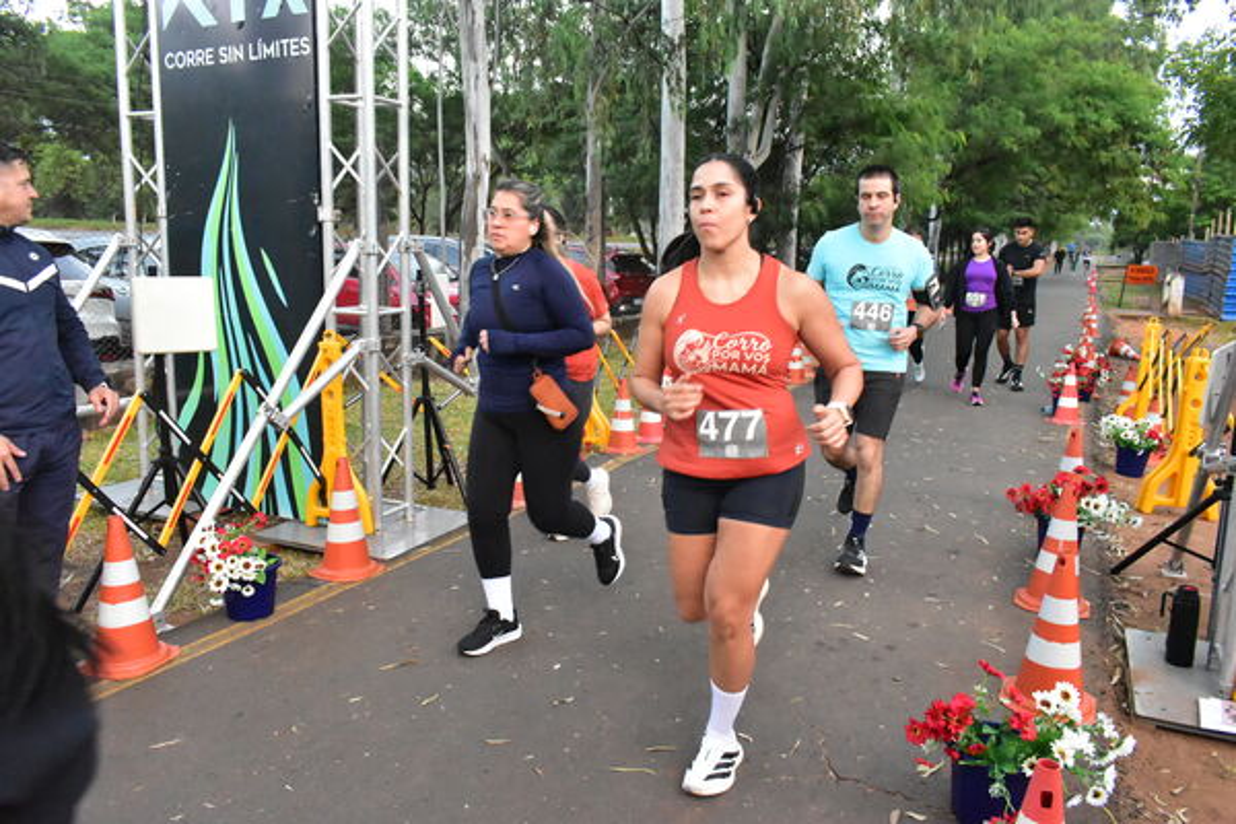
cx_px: 618
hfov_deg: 67.4
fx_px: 927
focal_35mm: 27
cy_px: 412
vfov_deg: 47.9
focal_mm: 18
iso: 8000
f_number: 6.3
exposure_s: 1/250
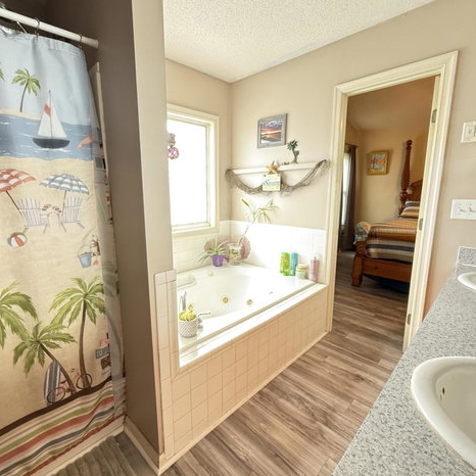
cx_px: 219
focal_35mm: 17
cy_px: 236
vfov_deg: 84.0
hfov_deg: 83.8
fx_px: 264
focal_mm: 2.22
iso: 640
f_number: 2.2
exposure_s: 1/60
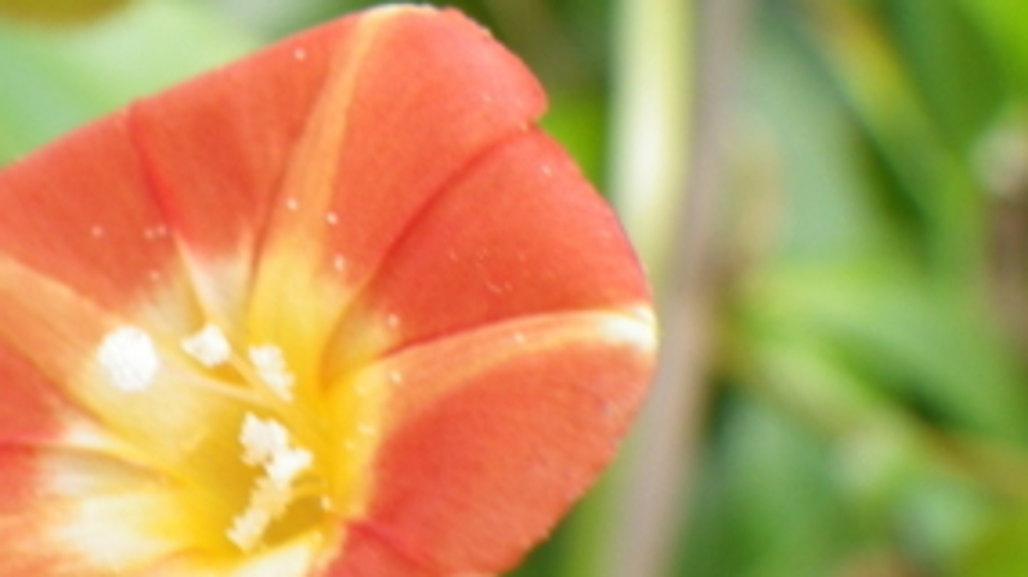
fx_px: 2834
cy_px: 440
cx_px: 314
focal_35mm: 104
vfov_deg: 11.6
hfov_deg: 20.5
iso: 80
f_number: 3.8
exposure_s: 1/50
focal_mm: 6.1
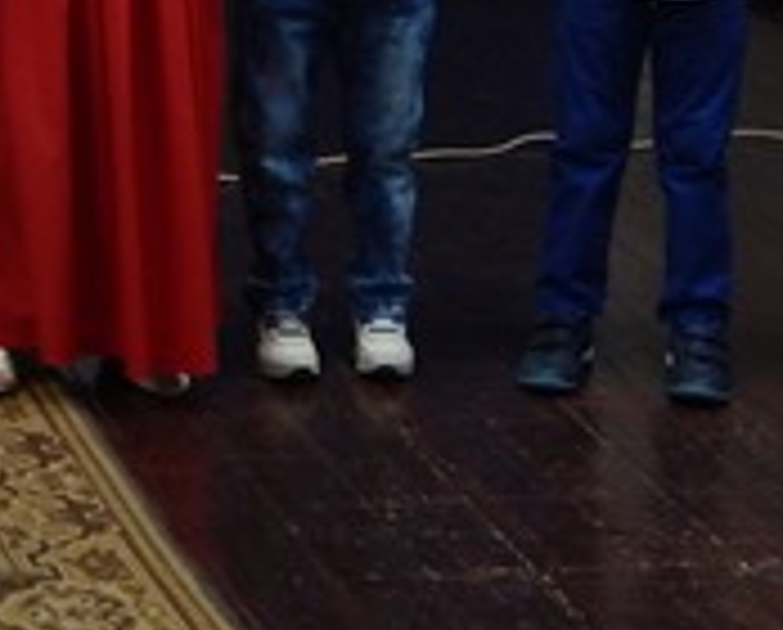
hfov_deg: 12.0
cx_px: -328
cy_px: -122
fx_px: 3577
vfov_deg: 9.9
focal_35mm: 154
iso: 320
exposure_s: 1/30
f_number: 3.6
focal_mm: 7.7
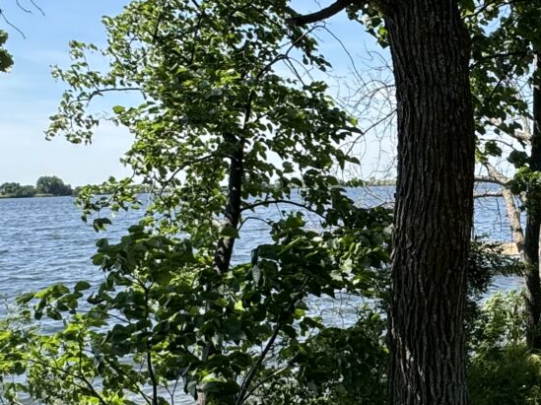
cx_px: 409
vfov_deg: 29.6
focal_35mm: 49
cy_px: 214
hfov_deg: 37.9
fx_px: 765
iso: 50
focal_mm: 2.22
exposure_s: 1/858
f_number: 2.2
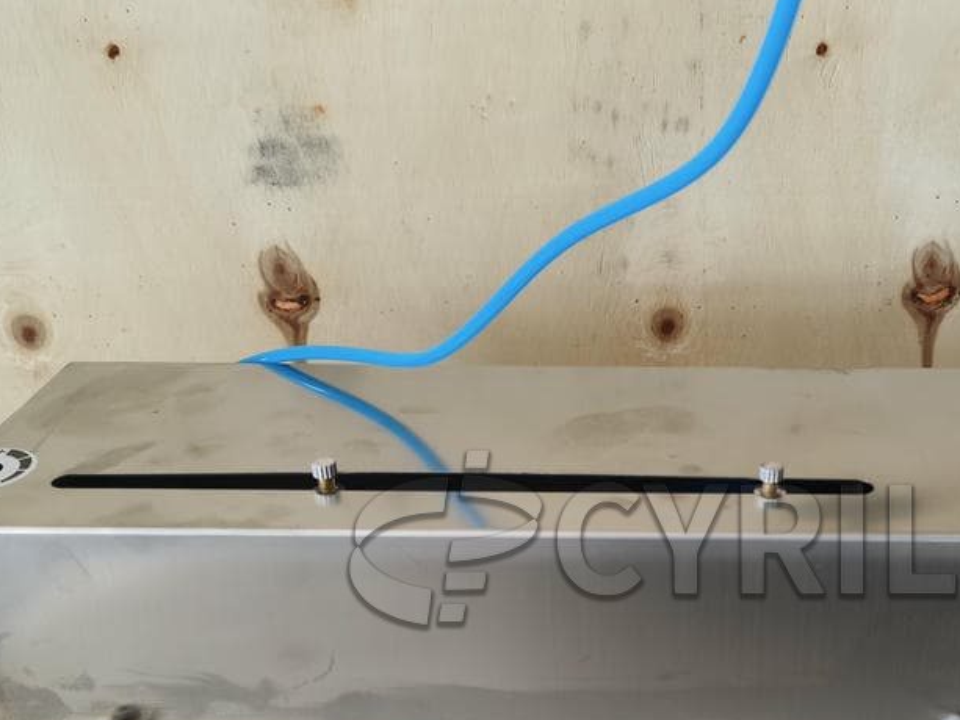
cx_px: 653
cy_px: 540
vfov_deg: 31.6
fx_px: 1248
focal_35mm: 45
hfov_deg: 41.4
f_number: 1.88
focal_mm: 5.56
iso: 200
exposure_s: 1/50
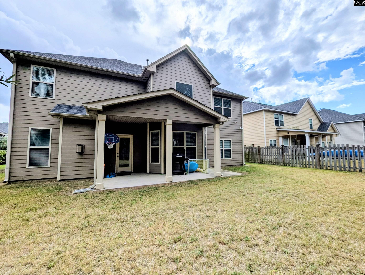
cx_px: 182
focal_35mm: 13
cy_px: 138
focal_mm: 1.95
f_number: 2.2
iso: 33
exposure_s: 1/2475
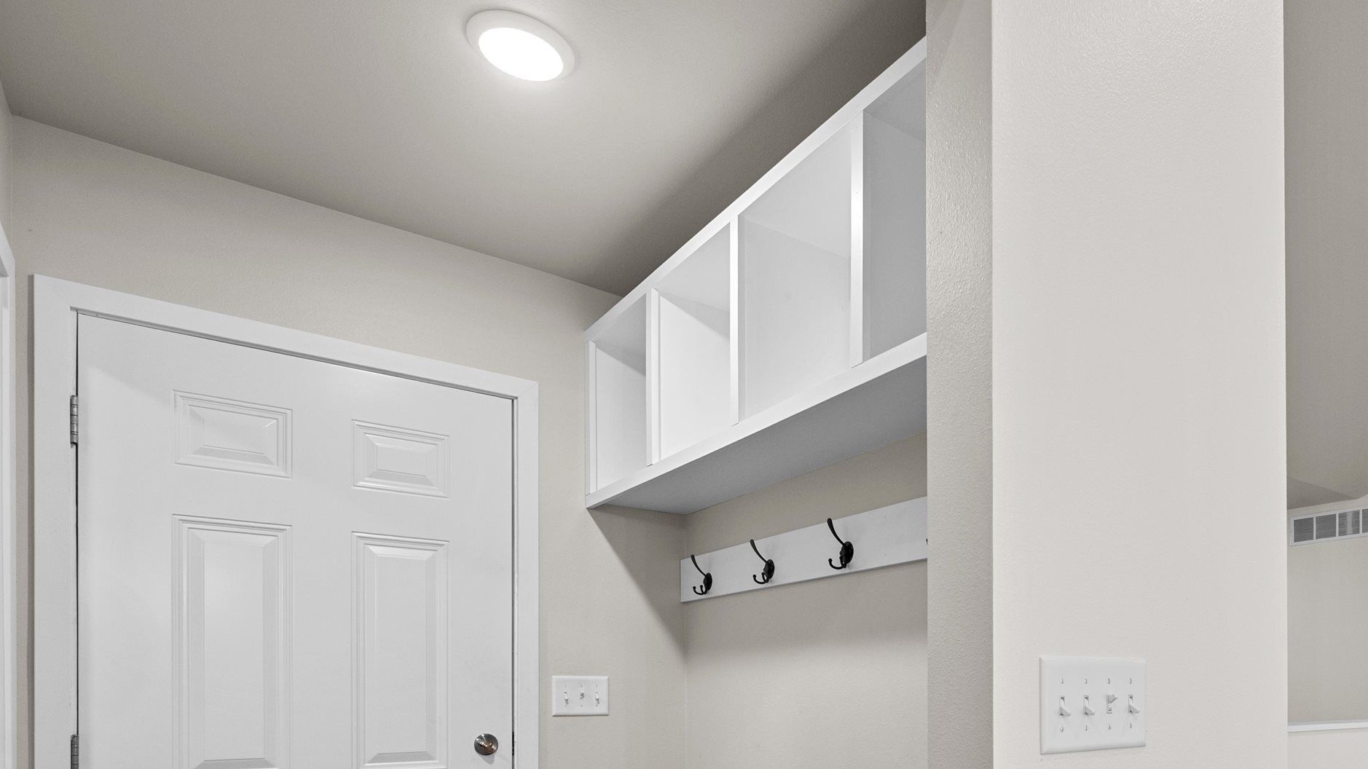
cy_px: 704
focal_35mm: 24
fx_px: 870
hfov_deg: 73.3
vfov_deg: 43.2
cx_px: 944
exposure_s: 1/15
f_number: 6.3
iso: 450
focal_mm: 14
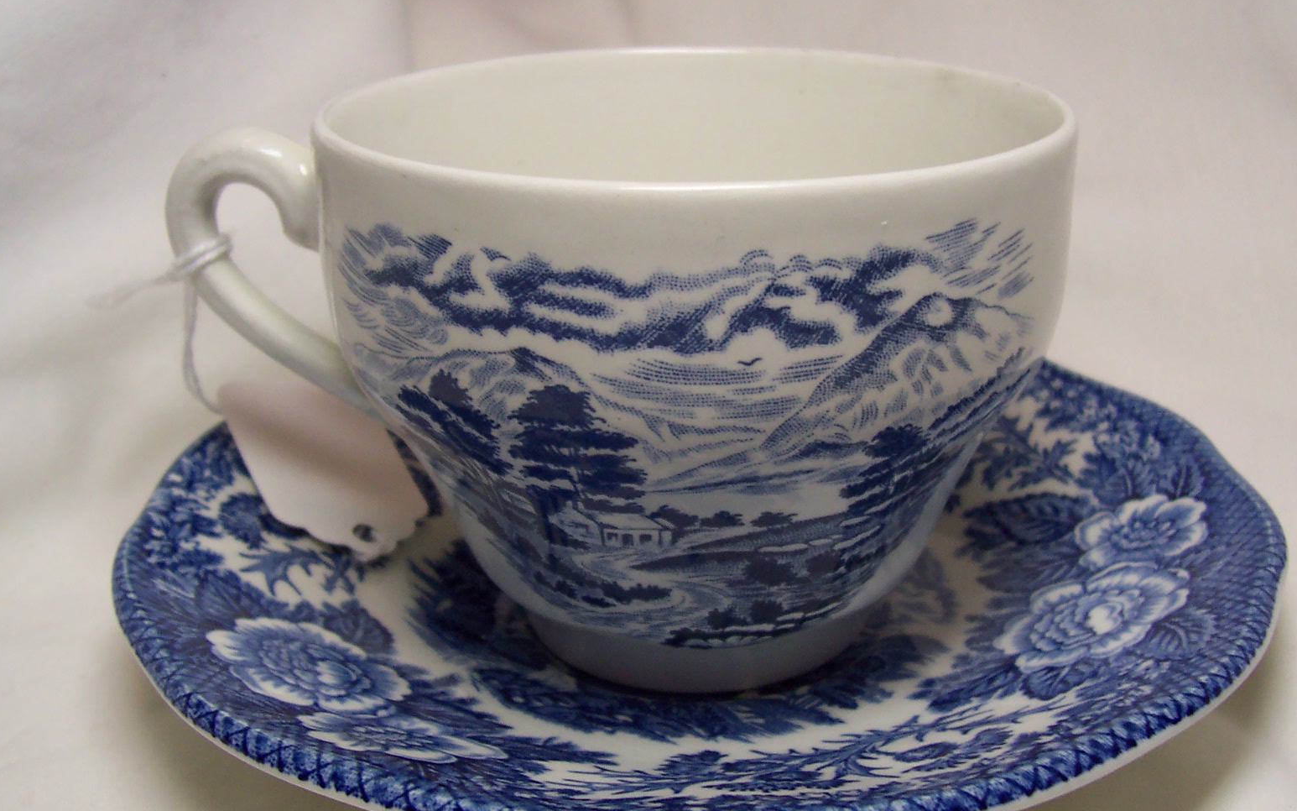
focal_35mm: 42
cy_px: 379
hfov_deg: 47.2
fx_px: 1484
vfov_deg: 30.5
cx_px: 690
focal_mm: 5.6
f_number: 2.8
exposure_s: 1/90
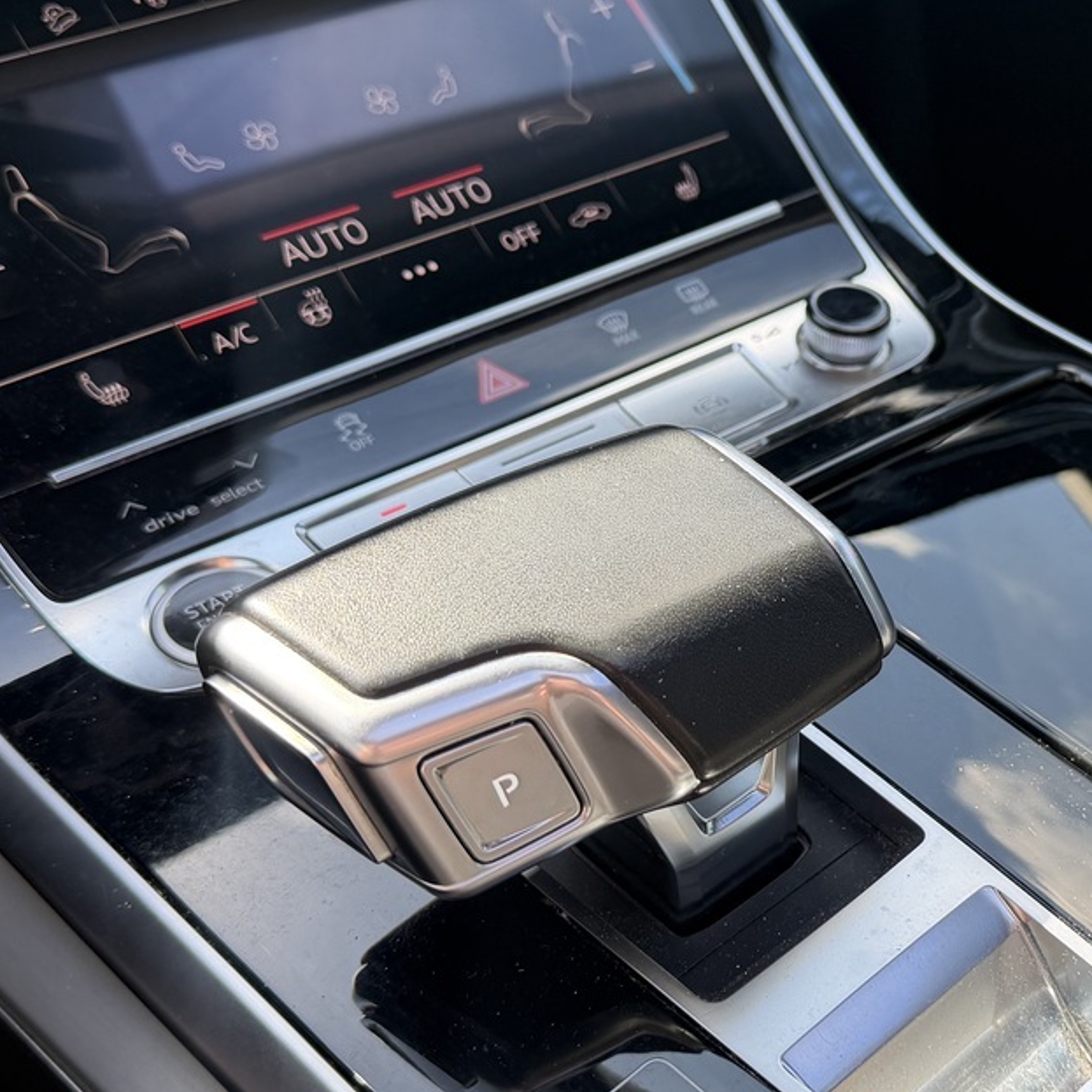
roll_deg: +2.7
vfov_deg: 34.7
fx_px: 1749
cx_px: 852
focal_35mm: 49
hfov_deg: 33.8
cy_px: 582
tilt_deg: -35.7
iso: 100
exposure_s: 1/370
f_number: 1.78
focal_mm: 6.76
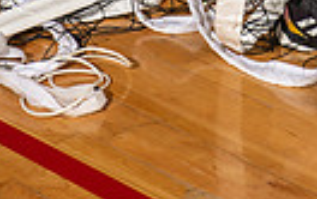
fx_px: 1558
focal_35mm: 180
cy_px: -331
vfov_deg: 6.8
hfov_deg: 11.5
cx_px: 339
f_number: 7.1
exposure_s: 1/250
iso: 320
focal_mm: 52
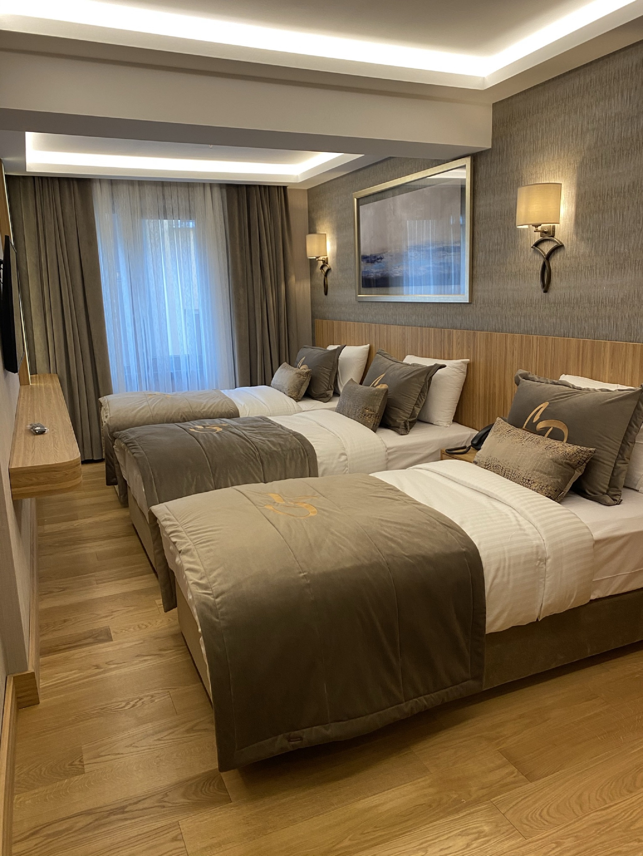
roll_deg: +2.6
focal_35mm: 26
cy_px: 428
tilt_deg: -10.8
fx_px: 644
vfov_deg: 67.3
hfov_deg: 53.1
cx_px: 322
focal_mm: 4.25
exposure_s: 1/73
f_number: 1.8
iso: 125
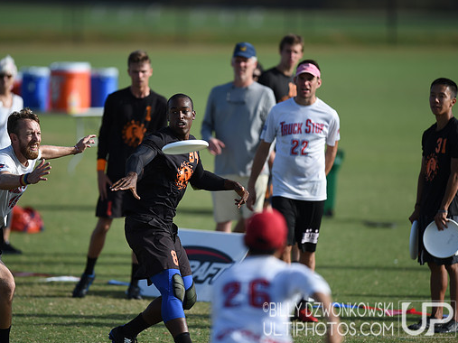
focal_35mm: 440
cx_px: 205
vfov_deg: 3.4
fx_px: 5820
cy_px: 172
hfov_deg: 4.5
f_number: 3.2
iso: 100
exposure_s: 1/1600
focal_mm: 400
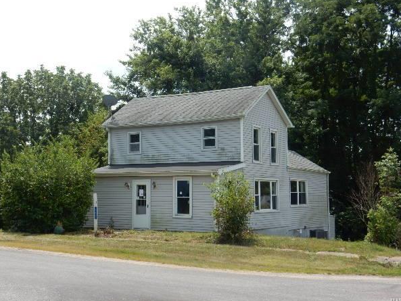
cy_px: 143
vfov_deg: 26.6
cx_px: 194
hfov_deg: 34.9
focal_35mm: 55
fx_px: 637
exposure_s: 1/800
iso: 125
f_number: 4.5
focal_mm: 9
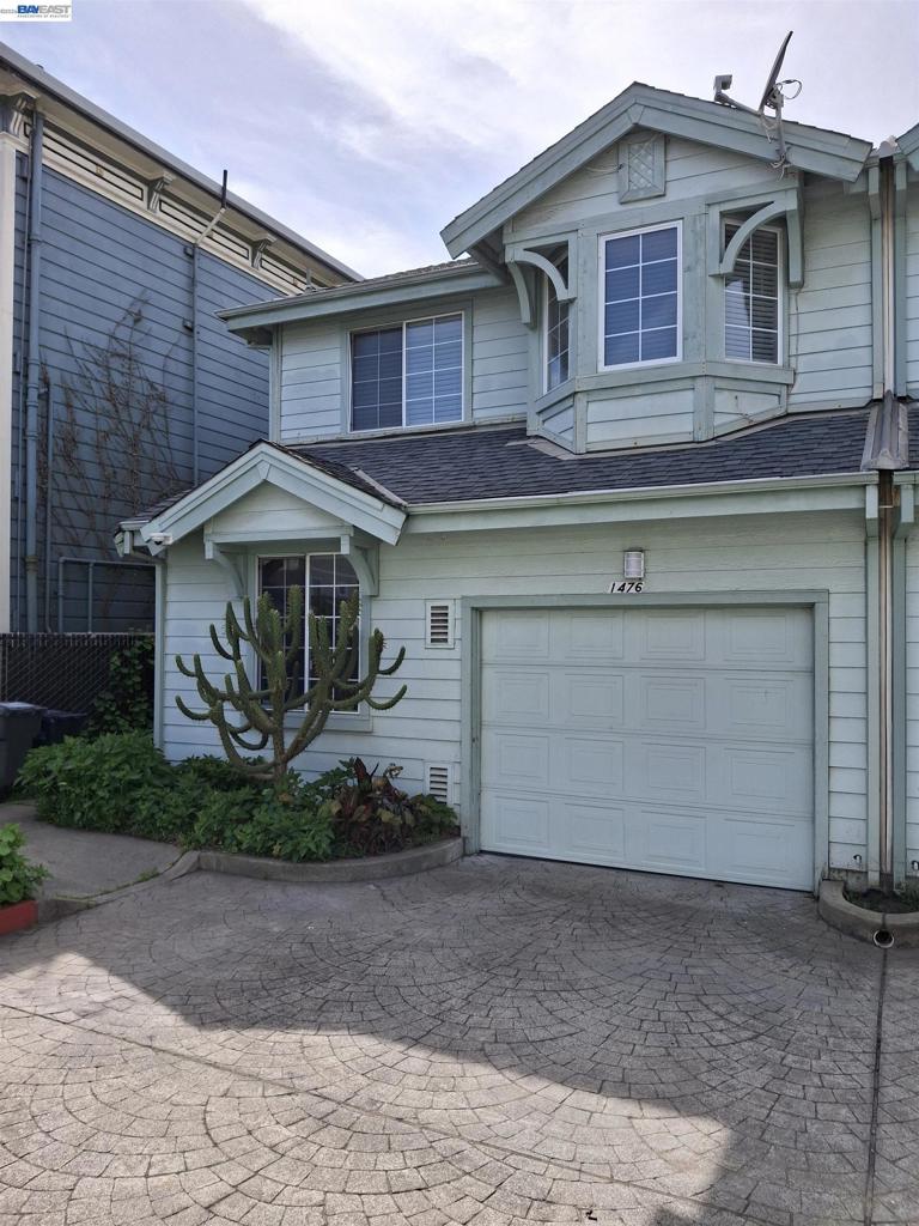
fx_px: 885
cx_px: 460
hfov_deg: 54.9
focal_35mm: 25
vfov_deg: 69.4
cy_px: 613
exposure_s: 1/1645
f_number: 1.8
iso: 25
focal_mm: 4.69
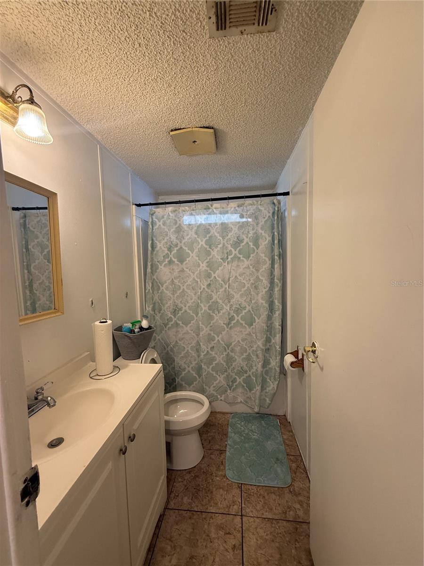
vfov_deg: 102.1
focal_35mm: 14
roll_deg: -0.1
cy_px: 283
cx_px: 212
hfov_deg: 85.7
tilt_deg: -4.9
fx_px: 229
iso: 160
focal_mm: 2.22
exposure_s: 1/60
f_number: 2.2
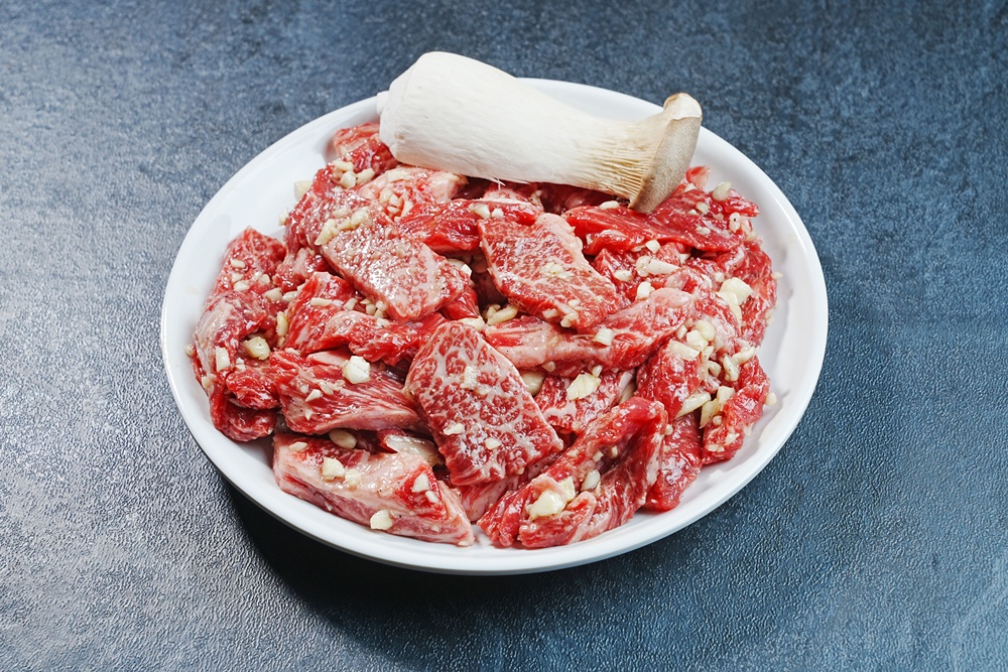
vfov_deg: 19.5
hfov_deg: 28.8
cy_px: 336
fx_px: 1960
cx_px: 504
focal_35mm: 70
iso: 160
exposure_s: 1/125
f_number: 11
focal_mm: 70
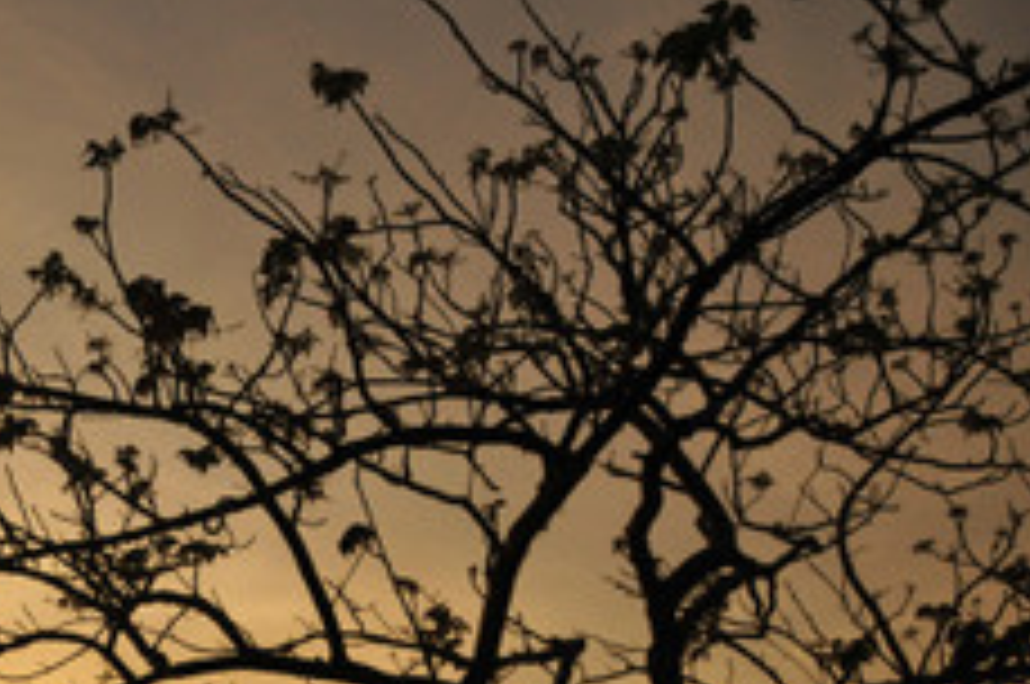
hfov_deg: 35.1
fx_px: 1514
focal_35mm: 53
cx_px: 76
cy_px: 484
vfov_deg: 25.2
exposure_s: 1/2000
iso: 1000
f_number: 4
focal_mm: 18
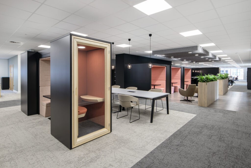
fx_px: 132
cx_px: 126
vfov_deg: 64.6
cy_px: 84
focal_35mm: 19
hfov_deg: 86.9
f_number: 10
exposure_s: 1/1.67
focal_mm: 19
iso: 160
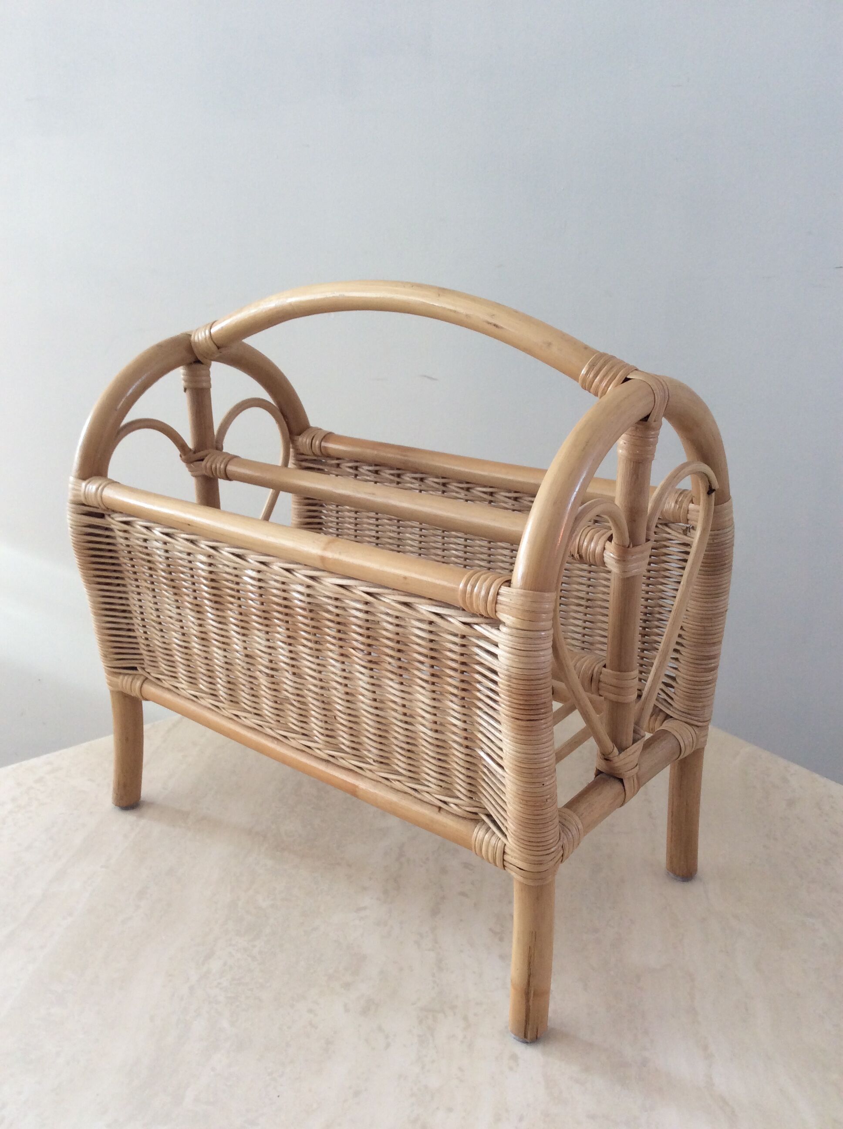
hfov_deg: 44.1
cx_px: 422
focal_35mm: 32
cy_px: 564
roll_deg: +0.3
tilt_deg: -19.5
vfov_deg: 56.9
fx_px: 1042
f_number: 2.4
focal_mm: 3.3
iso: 40
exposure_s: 1/25
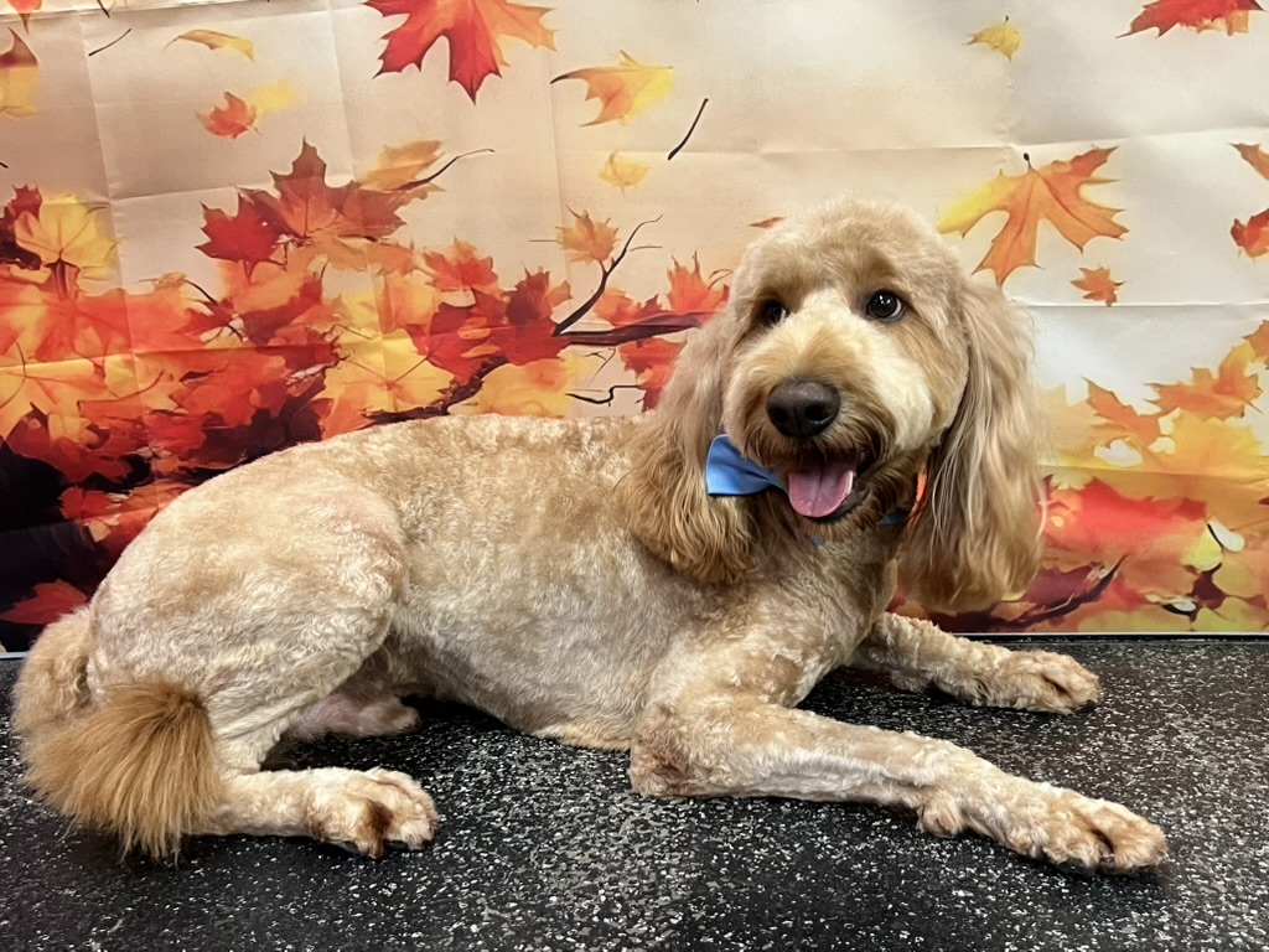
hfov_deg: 67.3
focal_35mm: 26
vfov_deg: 53.1
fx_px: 953
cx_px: 634
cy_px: 476
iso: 200
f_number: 1.5
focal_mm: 5.7
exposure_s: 1/50
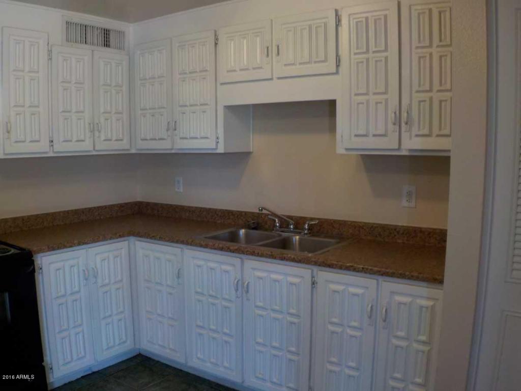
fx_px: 452
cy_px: 196
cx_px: 260
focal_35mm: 30
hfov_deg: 60.0
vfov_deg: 46.8
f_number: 3.3
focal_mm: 4.1
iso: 220
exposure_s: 1/30
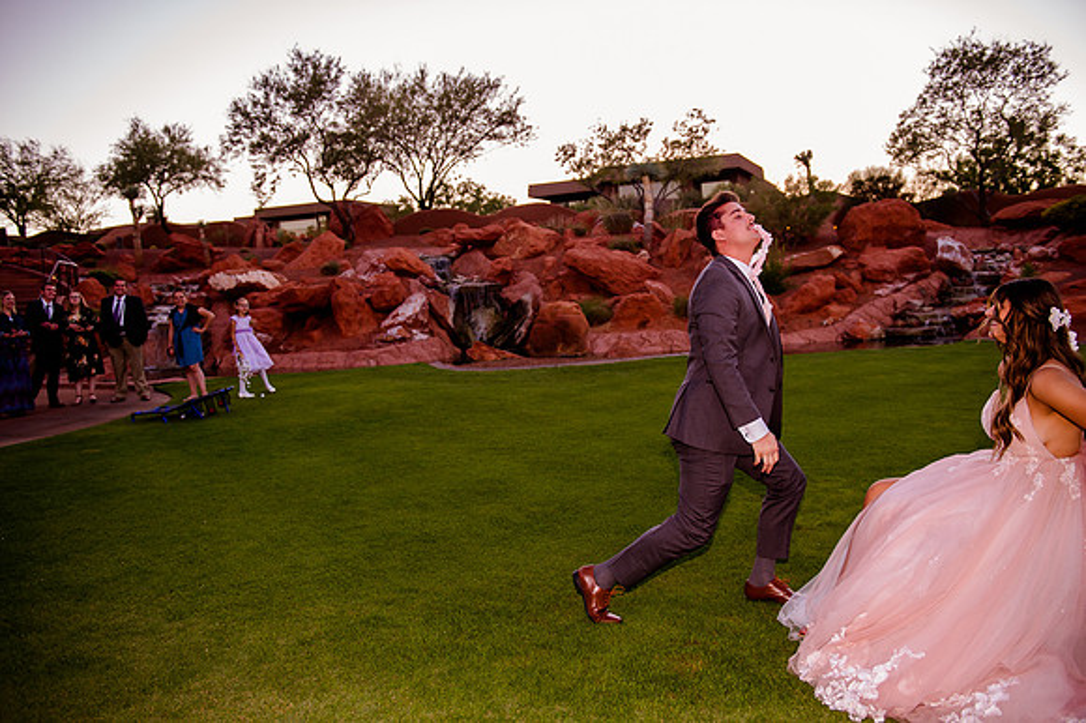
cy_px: 362
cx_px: 543
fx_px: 874
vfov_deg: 44.9
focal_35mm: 29
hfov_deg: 63.7
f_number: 3.2
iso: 640
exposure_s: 1/320
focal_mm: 29
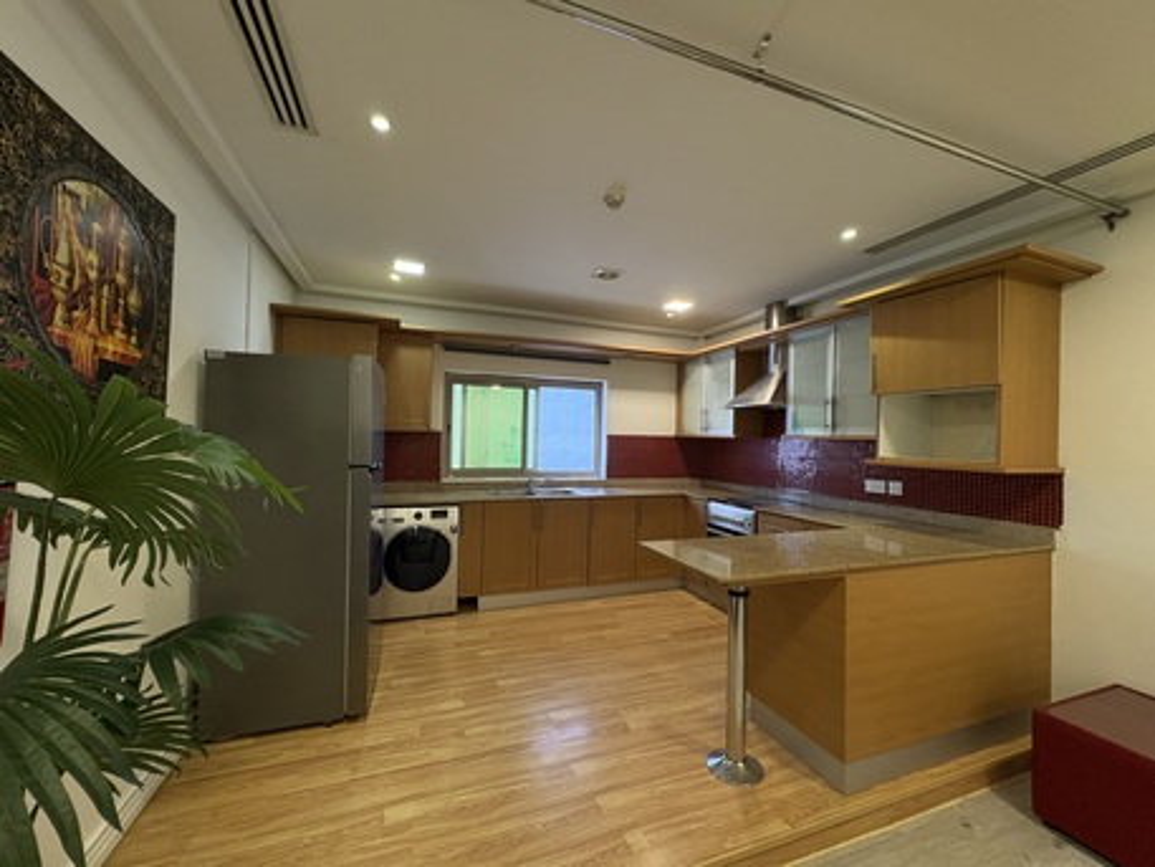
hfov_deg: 102.0
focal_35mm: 14
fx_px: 467
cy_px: 434
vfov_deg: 85.7
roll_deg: -1.7
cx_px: 578
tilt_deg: +0.3
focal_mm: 2.22
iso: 400
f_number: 2.2
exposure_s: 1/100
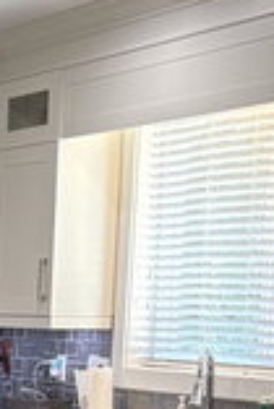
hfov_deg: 8.9
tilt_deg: -6.7
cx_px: -407
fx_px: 1572
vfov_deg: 14.4
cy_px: 498
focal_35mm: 138
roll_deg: +0.1
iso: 160
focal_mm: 5.96
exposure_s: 1/60
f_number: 1.6
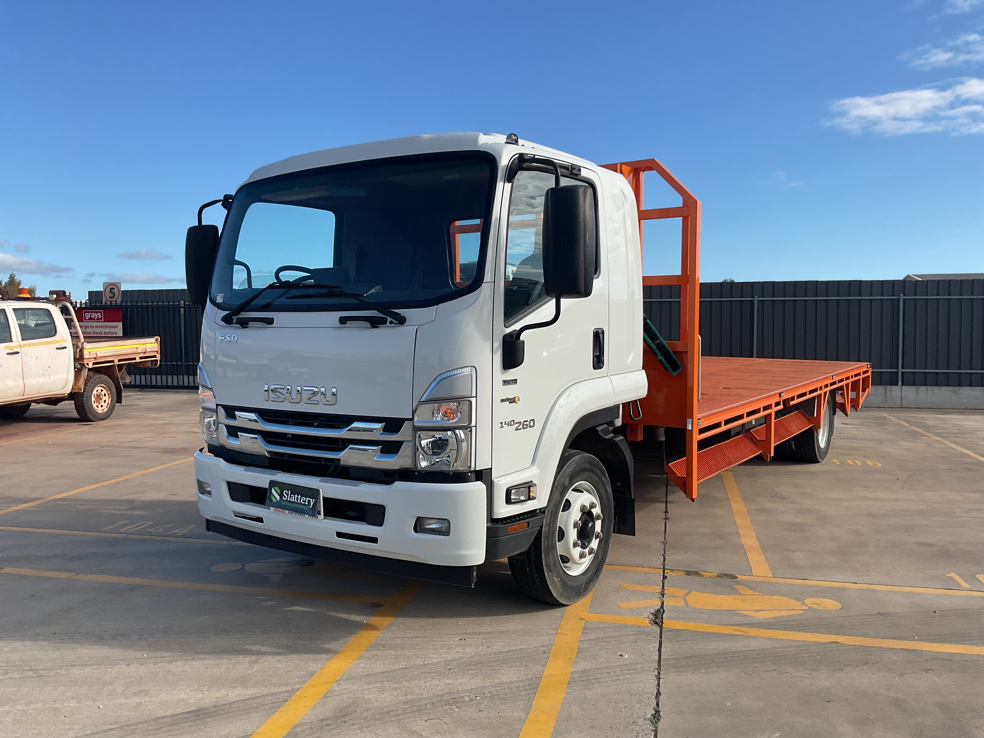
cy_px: 369
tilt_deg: -4.5
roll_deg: -0.1
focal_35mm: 29
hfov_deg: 61.7
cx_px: 492
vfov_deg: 48.2
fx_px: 824
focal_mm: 3
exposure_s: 1/1848
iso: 16
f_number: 1.8
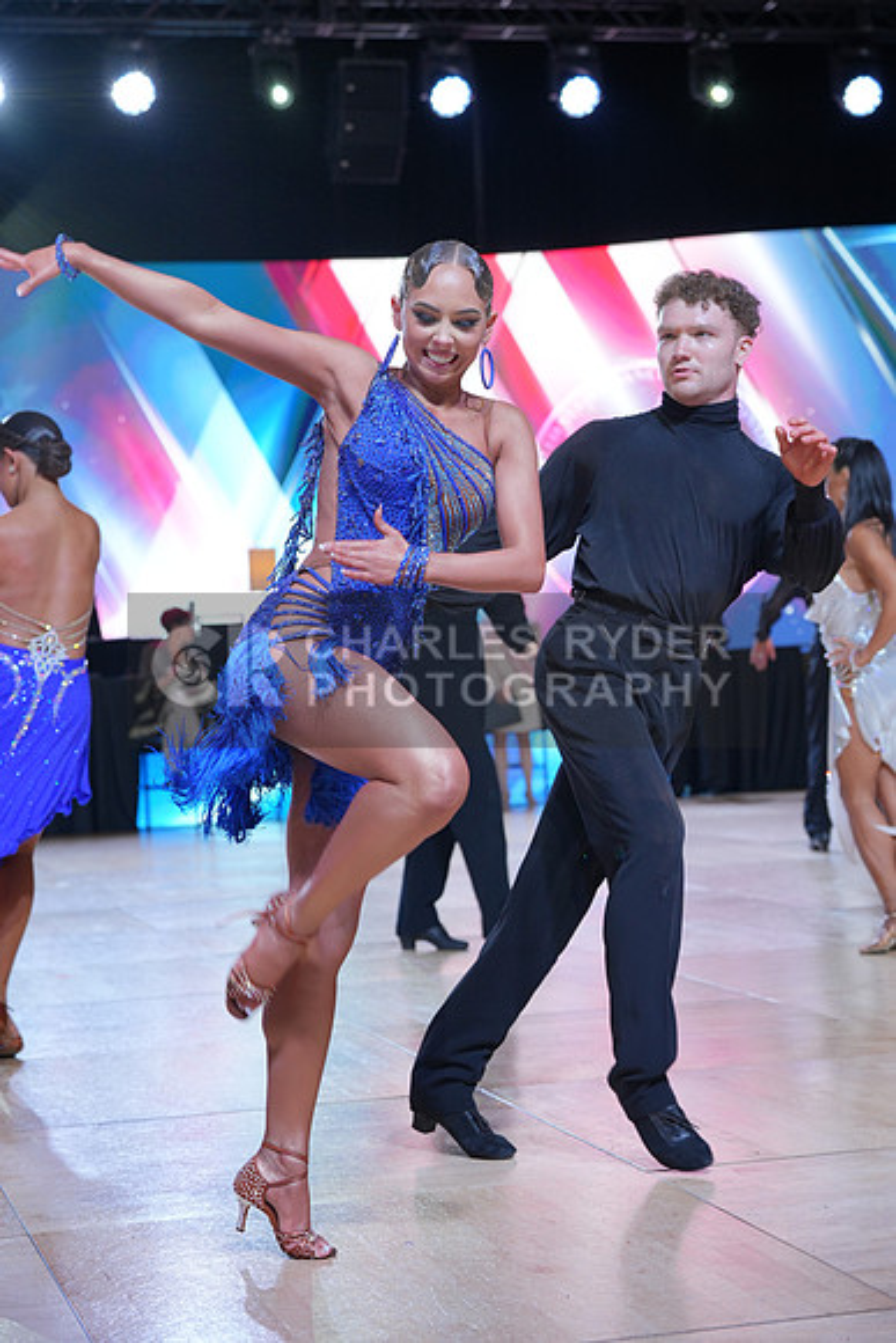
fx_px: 2612
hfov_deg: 19.5
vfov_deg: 28.8
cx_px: 448
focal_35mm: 70
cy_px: 672
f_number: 4.5
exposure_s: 1/400
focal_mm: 70
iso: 800
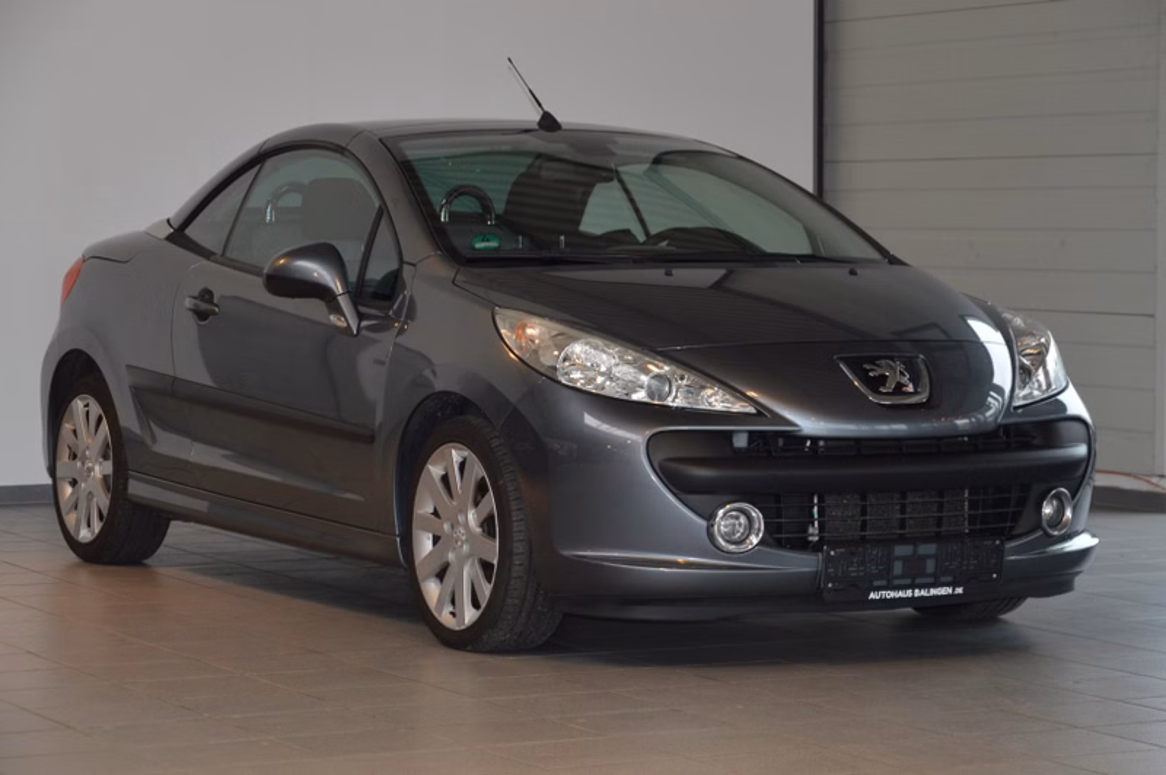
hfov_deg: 20.6
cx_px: 583
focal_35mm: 99
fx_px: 3204
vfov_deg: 13.8
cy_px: 388
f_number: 5.3
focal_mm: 66
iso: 560
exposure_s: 1/60
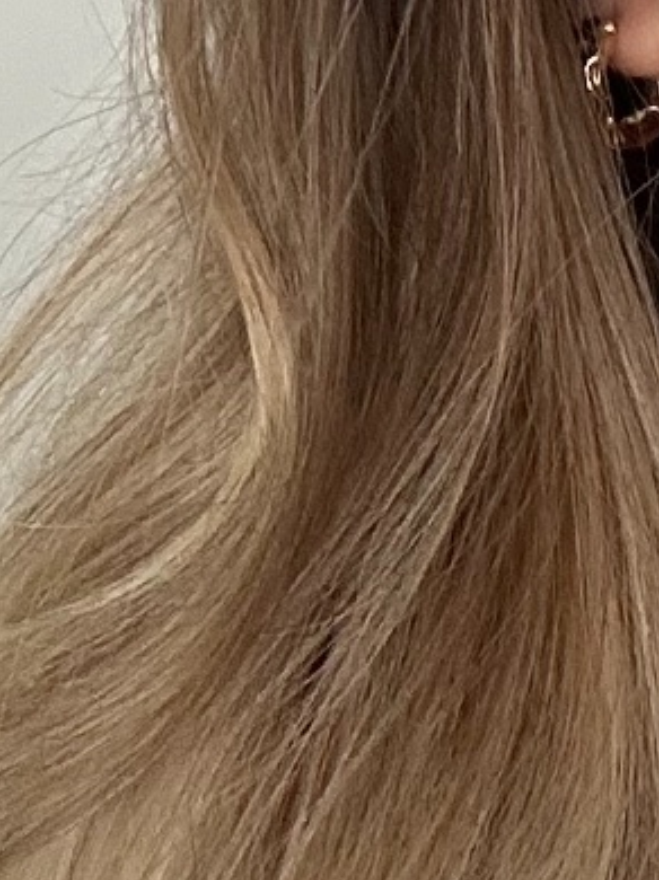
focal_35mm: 154
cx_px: 1291
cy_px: 377
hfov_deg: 9.1
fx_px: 3913
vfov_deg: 12.8
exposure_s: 1/60
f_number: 1.9
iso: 100
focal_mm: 2.69
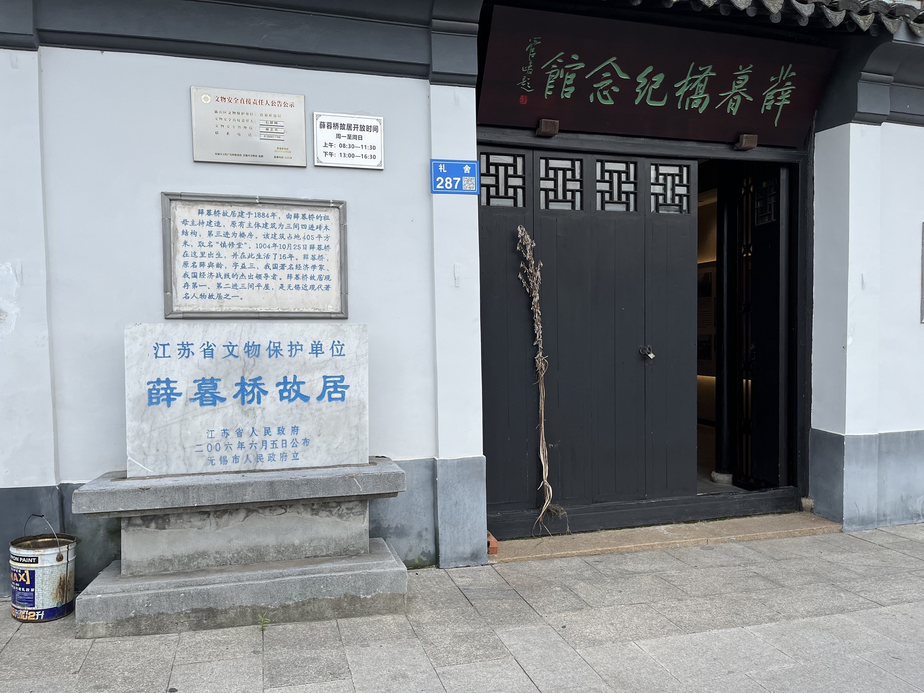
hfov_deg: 67.3
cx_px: 462
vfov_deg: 53.1
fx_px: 694
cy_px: 346
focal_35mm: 26
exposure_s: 1/1721
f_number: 1.6
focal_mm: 5.1
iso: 50
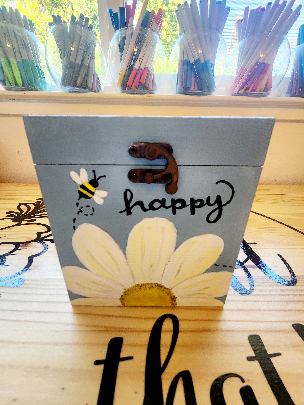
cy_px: 202
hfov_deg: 89.9
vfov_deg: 106.2
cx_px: 152
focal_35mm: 13
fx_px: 152
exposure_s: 1/60.2
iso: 200
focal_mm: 2.2
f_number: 2.2
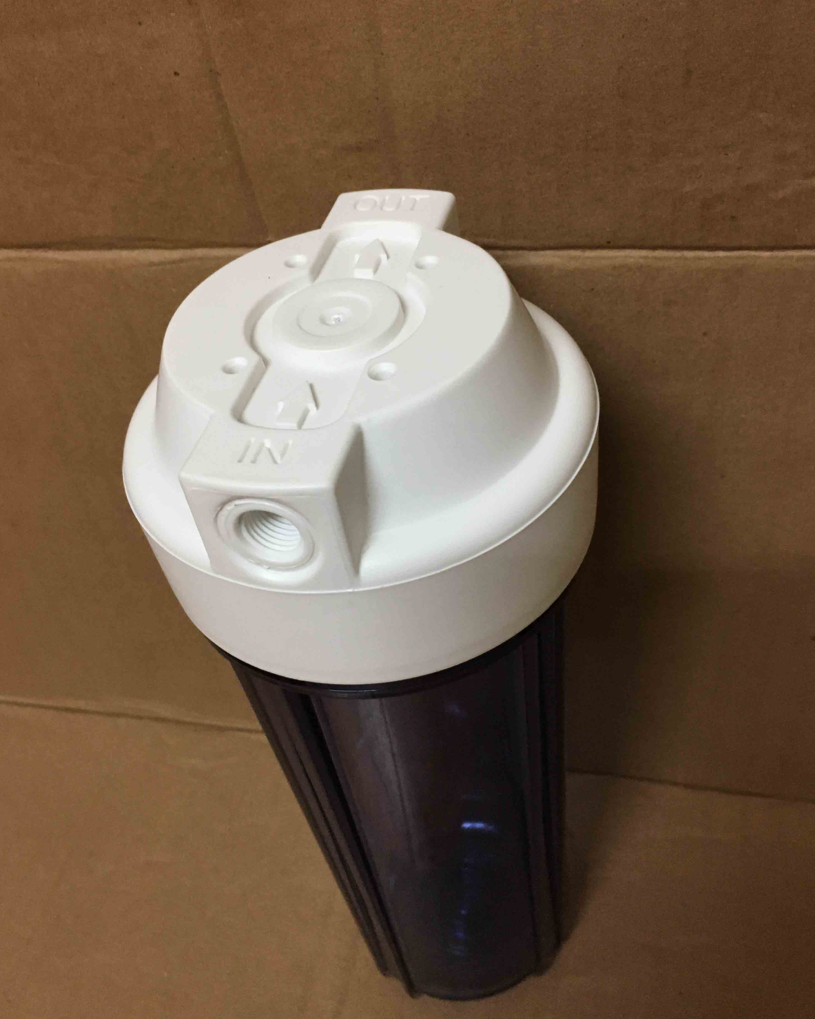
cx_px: 407
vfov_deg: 57.2
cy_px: 519
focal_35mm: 31
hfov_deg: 47.1
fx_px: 935
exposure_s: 1/33
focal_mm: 4.15
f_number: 2.2
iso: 160
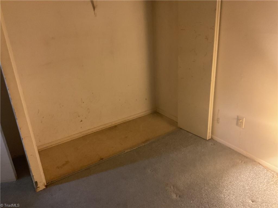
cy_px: 104
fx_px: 233
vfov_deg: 48.2
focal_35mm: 29
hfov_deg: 61.7
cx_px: 139
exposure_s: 1/30
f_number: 1.8
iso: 320
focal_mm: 3
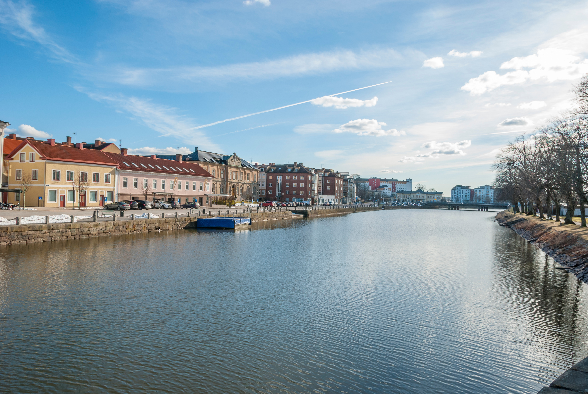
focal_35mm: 27
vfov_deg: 48.0
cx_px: 294
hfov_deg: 67.3
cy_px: 197
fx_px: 442
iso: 160
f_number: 13
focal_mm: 18
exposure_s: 1/160
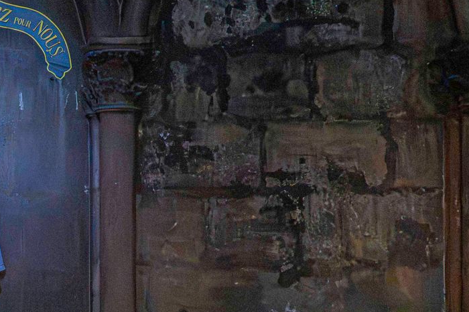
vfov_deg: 10.0
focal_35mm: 135
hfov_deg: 14.6
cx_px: -128
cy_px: 347
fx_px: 1758
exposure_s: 1/800
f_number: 5.6
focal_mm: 48
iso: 40000
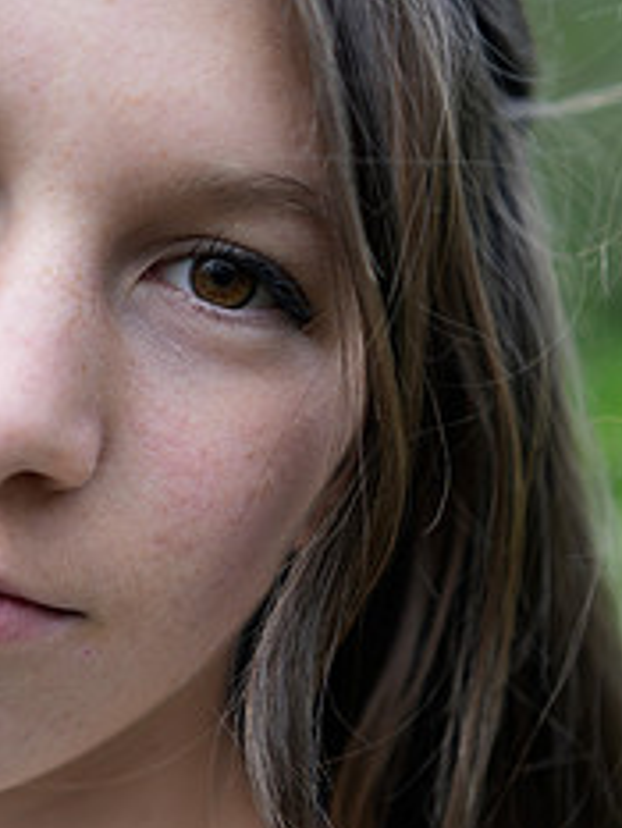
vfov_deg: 29.8
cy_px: 483
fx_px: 1556
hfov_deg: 22.6
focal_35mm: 65
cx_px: 302
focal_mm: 35
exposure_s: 1/400
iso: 400
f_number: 2.8
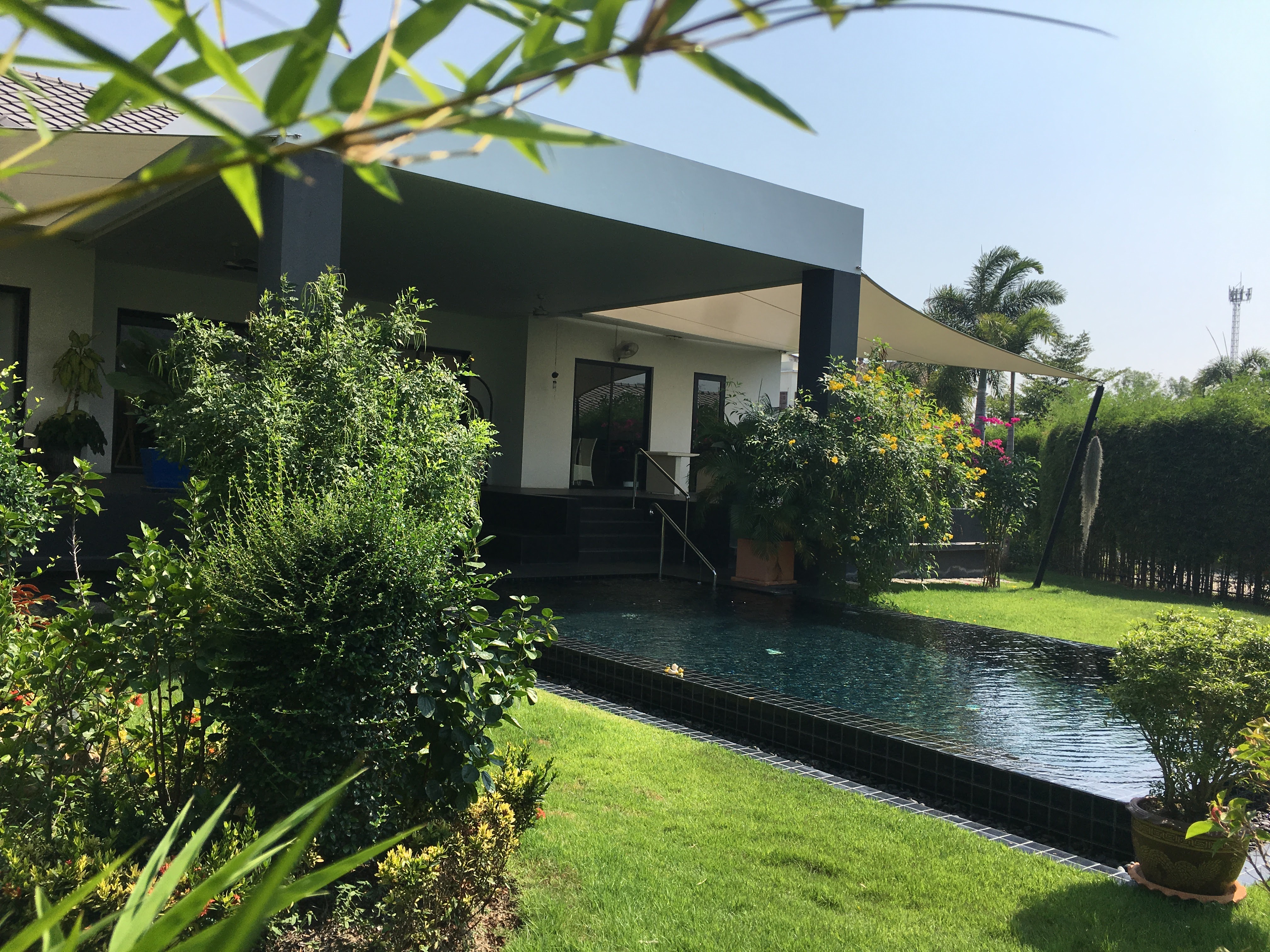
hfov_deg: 61.7
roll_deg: -2.8
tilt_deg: +0.8
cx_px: 635
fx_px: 1064
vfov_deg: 48.2
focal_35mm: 29
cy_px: 476
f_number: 2.2
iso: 25
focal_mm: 4.15
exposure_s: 1/1570
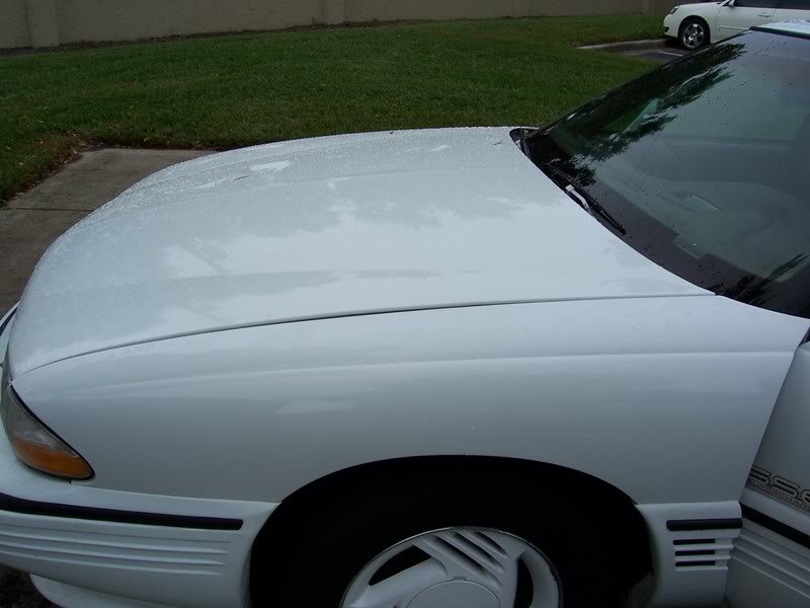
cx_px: 405
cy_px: 304
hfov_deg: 54.0
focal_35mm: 34
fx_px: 796
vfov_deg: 41.8
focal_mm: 5.6
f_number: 5.6
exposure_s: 1/350
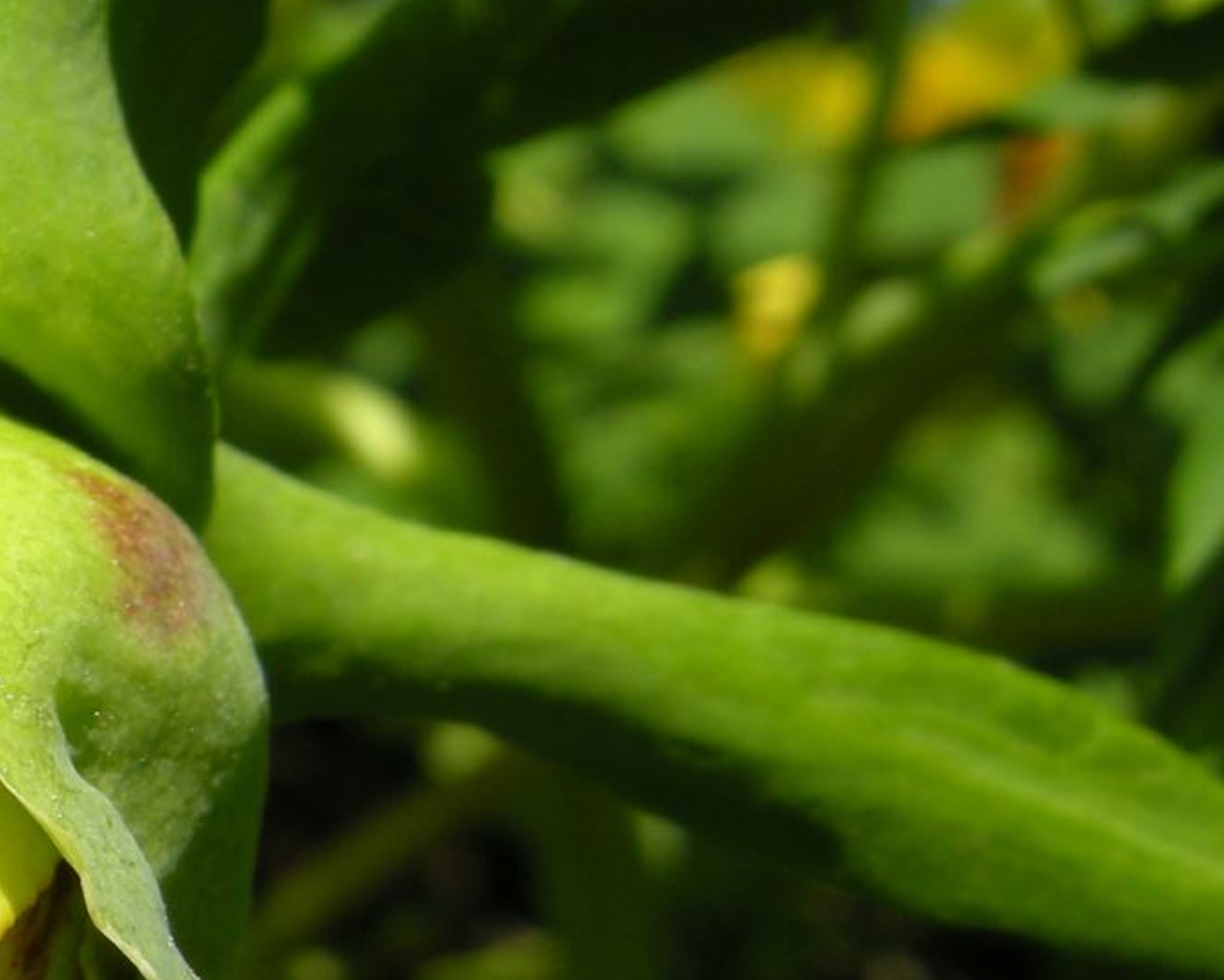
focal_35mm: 102
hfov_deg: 17.7
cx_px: -318
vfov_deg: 14.9
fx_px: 3695
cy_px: 876
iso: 64
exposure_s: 1/206
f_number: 5.4
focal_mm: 7.5
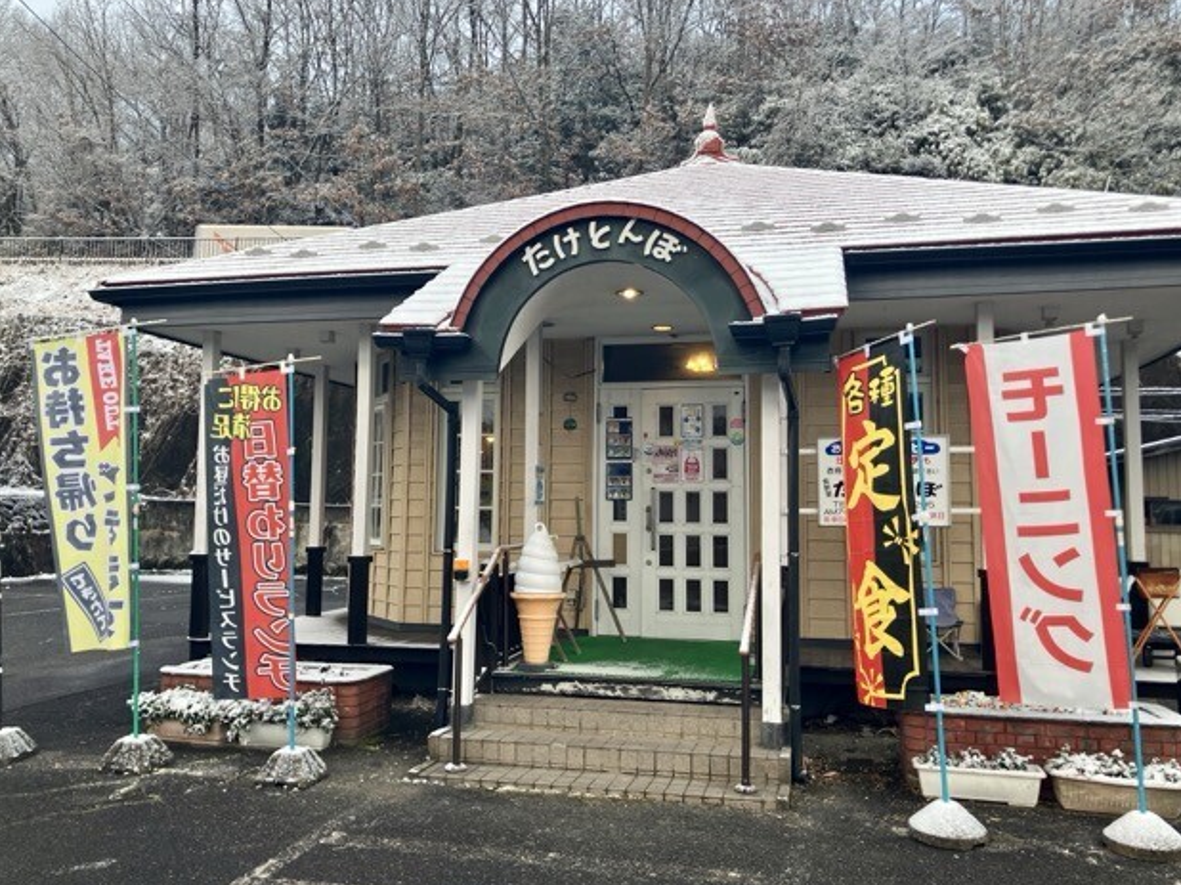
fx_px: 989
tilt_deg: +4.9
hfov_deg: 61.7
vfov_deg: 48.2
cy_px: 442
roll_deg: -1.3
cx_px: 604
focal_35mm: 29
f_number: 1.8
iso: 25
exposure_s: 1/121
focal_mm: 3.99
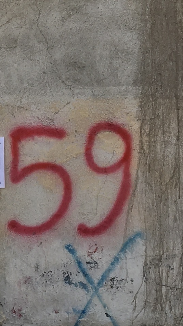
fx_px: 1156
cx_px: -219
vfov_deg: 16.0
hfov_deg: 8.4
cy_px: 201
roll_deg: +0.4
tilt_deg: +3.0
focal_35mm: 134
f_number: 2.2
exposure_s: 1/962
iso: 25
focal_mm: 4.15
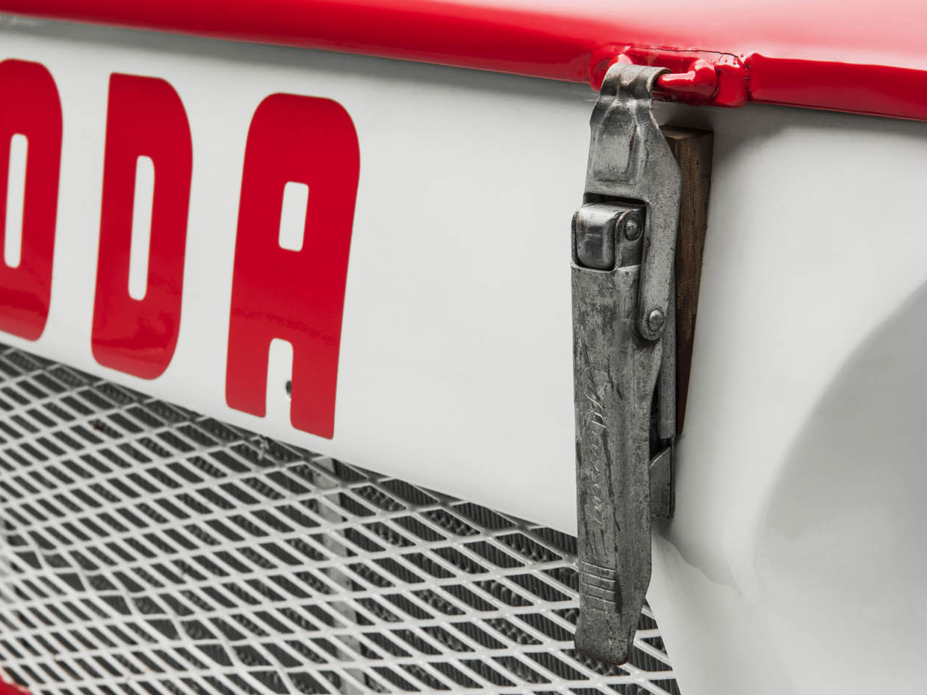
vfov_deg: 14.4
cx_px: 264
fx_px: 2758
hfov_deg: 19.0
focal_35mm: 103
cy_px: 317
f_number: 16
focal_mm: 70
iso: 100
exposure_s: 1/1.67
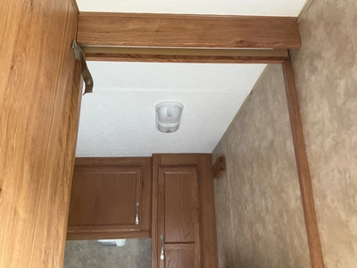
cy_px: 134
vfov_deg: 48.2
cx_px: 178
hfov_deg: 61.7
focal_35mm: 29
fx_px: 299
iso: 64
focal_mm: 3
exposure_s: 1/84
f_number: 1.8
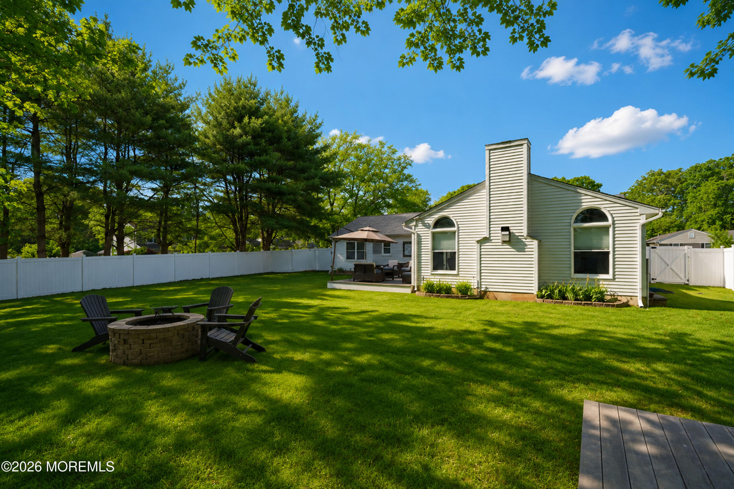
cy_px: 244
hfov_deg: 96.7
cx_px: 367
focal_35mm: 16
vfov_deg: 73.8
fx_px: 326
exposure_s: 1/160
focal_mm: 16
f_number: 6.3
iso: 100
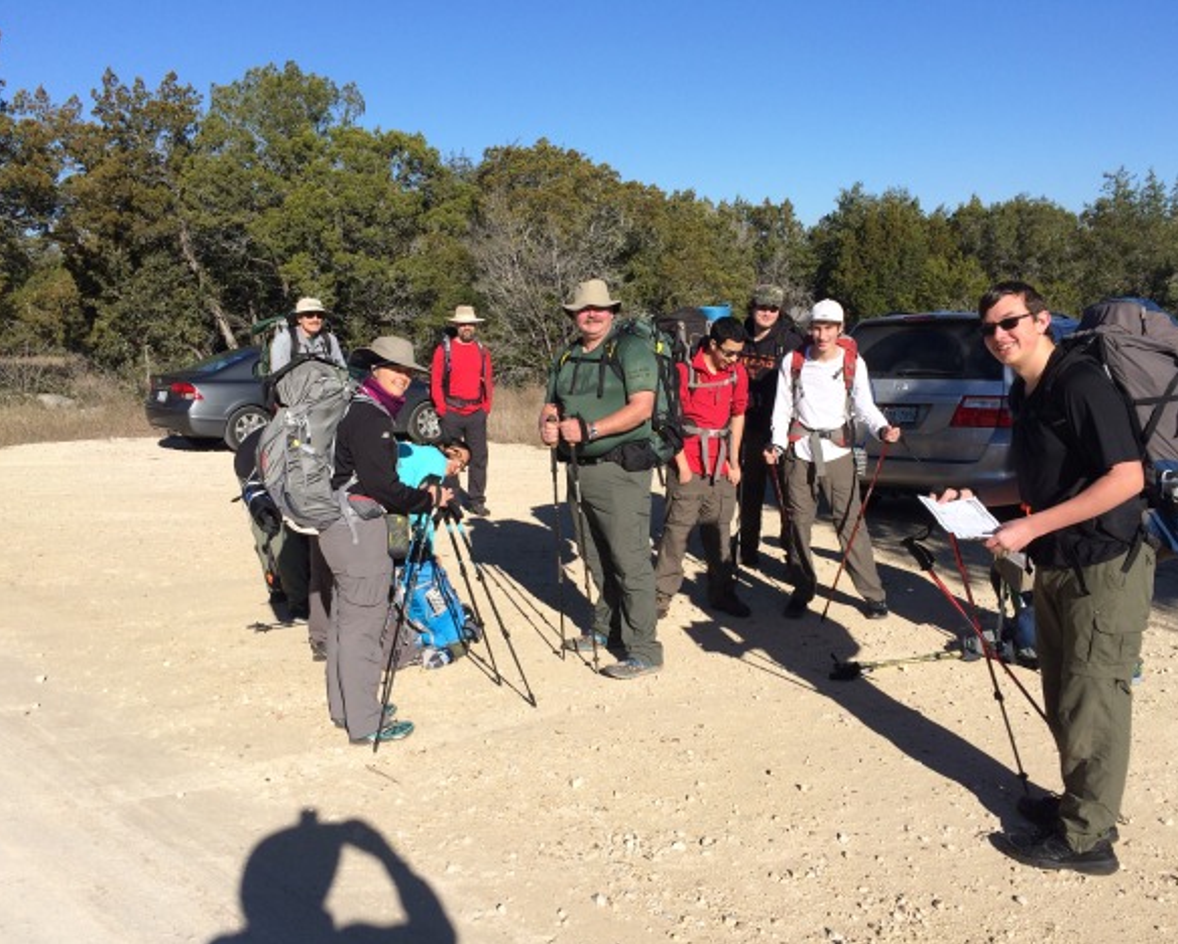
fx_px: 1082
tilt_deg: -10.3
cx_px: 607
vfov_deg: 47.2
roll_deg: +1.8
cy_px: 468
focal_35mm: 31
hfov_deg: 57.1
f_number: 2.2
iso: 32
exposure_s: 1/2283
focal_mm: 4.15
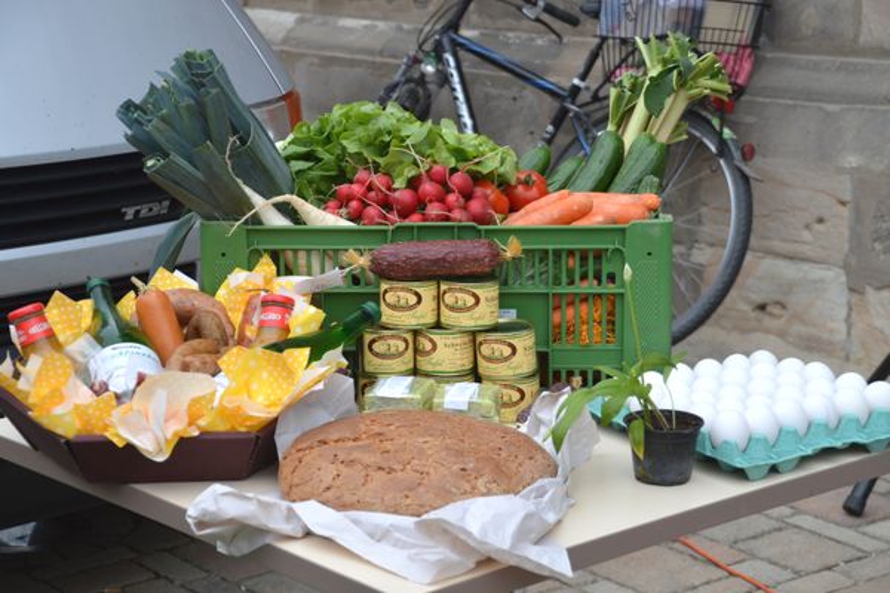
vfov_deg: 16.6
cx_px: 445
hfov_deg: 24.6
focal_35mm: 82
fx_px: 2039
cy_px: 296
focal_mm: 55
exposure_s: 1/160
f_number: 5.6
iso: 100
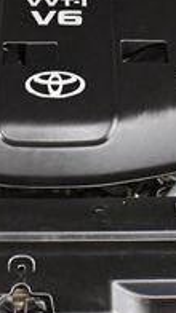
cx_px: 59
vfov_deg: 17.4
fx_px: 1022
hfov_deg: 9.8
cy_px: 113
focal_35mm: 123
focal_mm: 18
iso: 3200
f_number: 3.5
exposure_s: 1/125
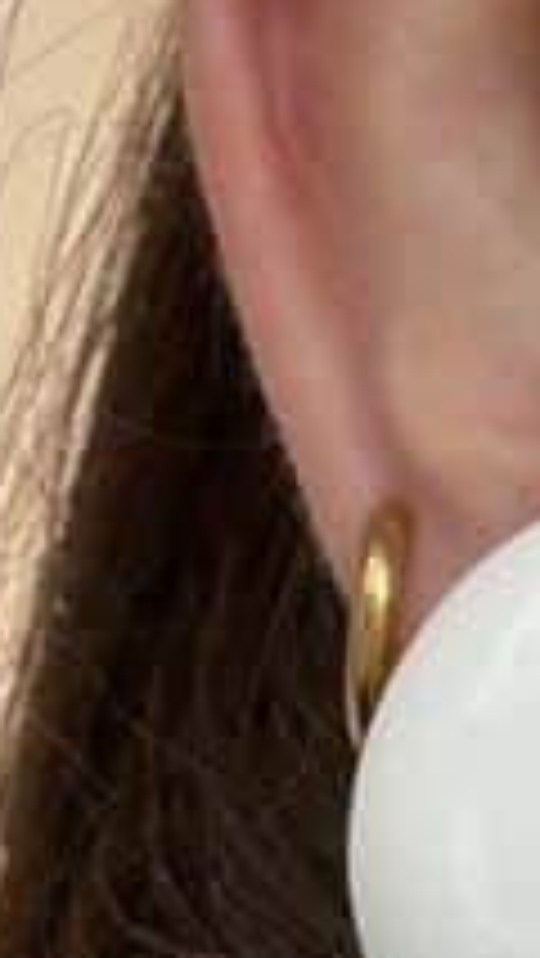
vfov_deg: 12.7
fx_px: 3992
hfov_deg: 7.7
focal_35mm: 157
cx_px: -135
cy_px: 1601
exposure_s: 1/121
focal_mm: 2.69
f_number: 1.9
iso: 25
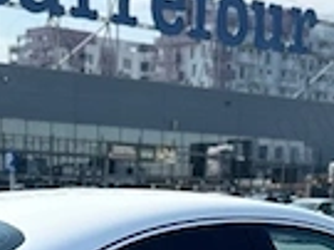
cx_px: 109
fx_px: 1031
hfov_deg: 18.3
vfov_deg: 12.5
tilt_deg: -14.3
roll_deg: -1.2
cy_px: 460
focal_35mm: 107
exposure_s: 1/4545
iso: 80
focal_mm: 6.86
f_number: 1.78
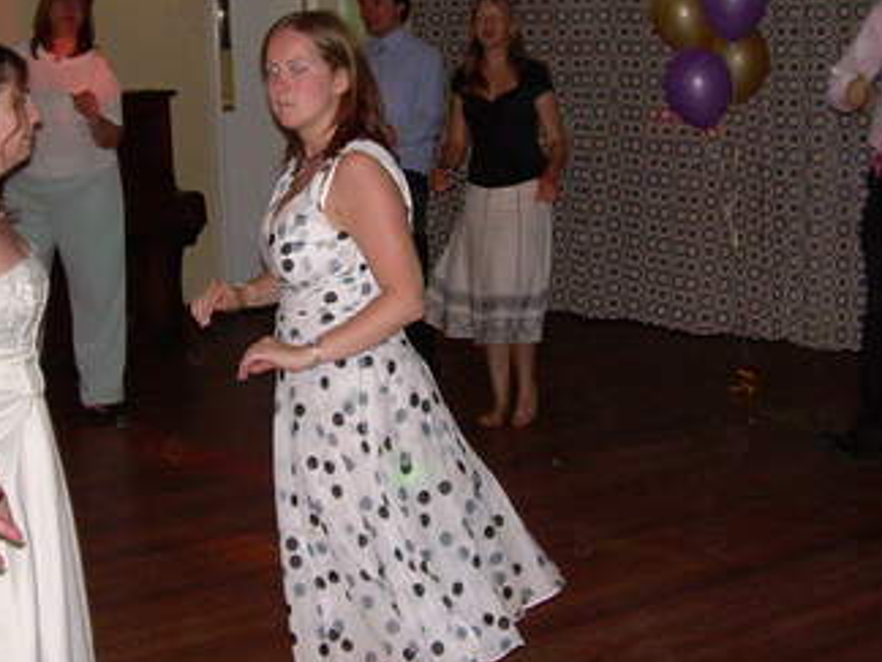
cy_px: 191
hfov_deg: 26.0
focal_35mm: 75
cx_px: 378
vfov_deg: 19.5
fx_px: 1911
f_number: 2.8
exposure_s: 1/60
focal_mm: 6.3
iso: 200
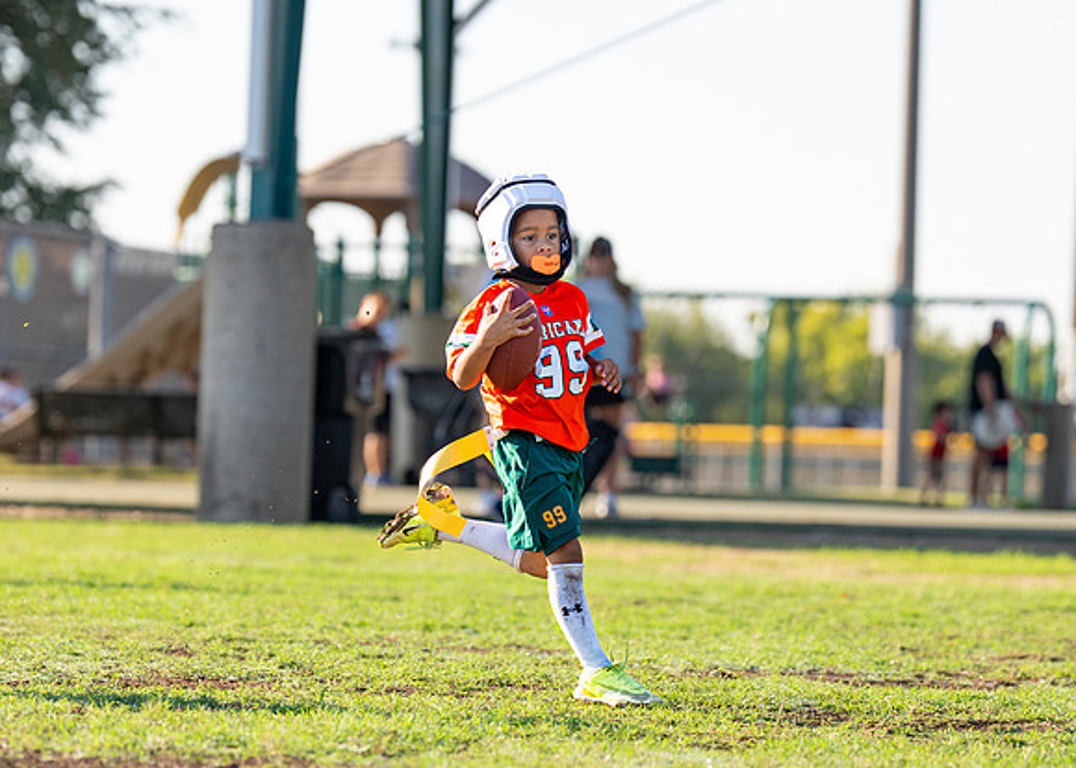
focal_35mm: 223
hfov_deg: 9.0
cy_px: 414
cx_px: 502
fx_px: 6827
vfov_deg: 6.4
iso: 250
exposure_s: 1/2500
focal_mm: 129
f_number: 2.8
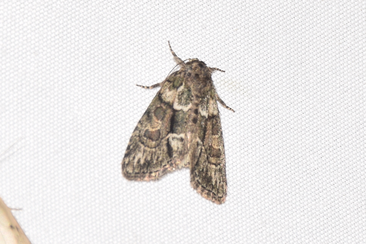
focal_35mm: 195
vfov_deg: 7.0
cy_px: 122
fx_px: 1982
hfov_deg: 10.5
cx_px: 183
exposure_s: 1/160
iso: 100
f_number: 13
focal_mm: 130
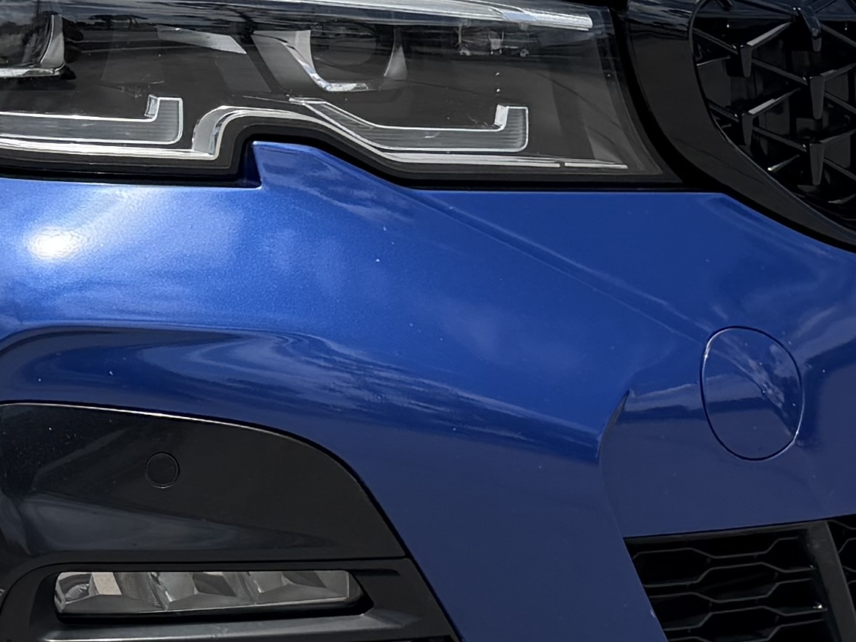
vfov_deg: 12.3
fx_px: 2893
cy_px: -167
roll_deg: +1.4
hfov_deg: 16.3
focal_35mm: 117
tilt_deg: -2.3
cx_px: -115
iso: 80
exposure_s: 1/5714
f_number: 1.78
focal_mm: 6.76
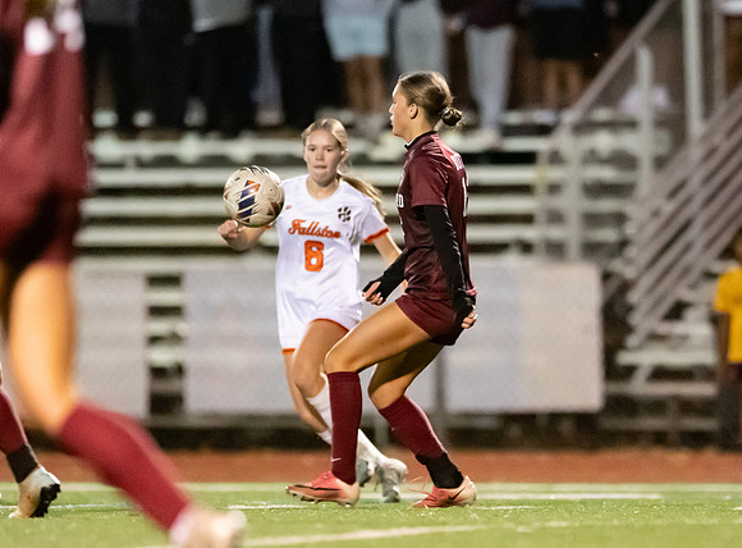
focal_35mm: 584
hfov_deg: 3.4
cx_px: 475
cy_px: 275
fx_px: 12456
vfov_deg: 2.5
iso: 20000
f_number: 2.8
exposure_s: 1/640
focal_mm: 300
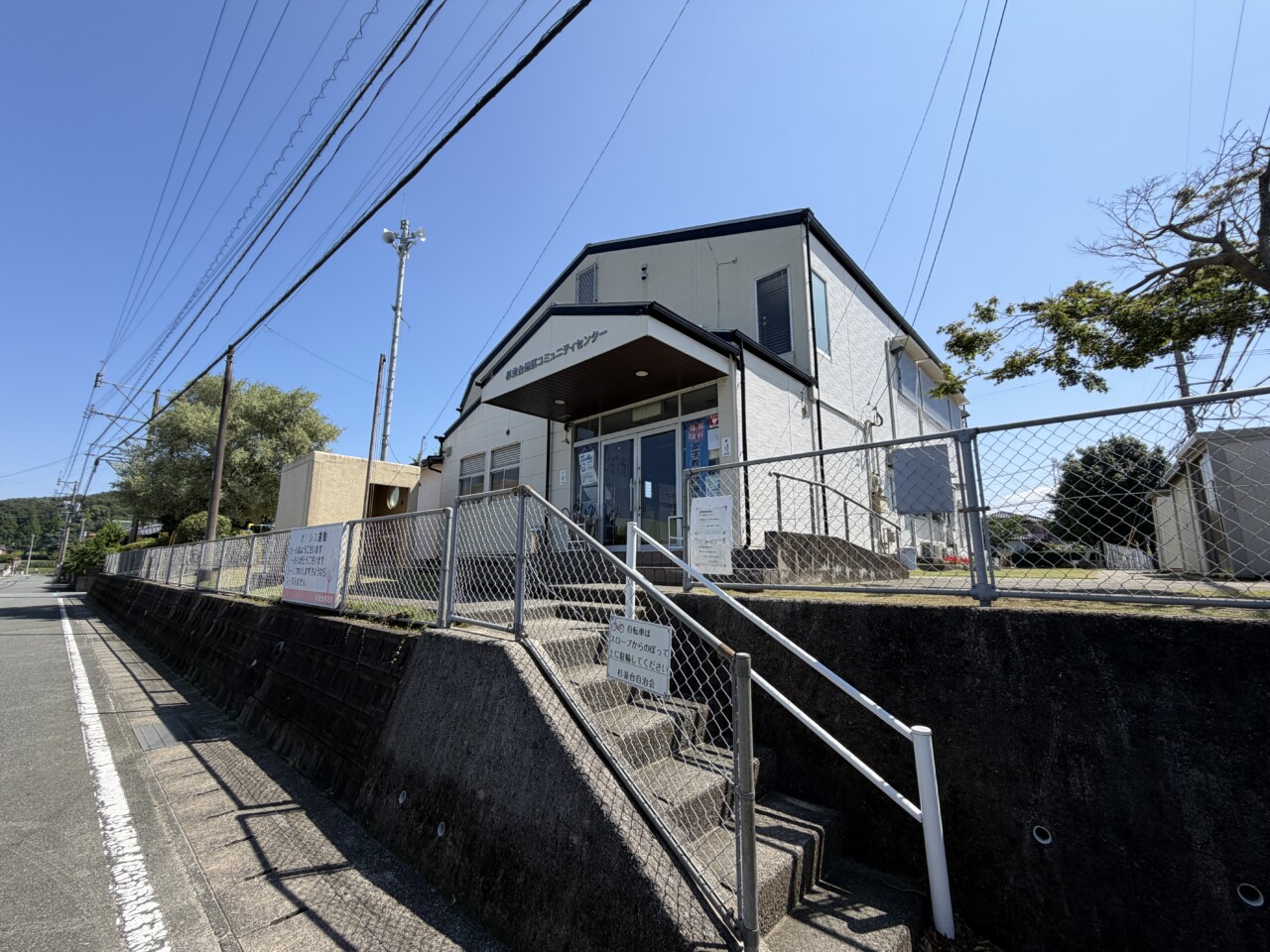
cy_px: 476
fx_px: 514
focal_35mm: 14
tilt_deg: +10.7
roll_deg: +0.2
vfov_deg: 85.7
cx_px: 635
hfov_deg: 102.1
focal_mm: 2.22
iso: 25
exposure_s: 1/770
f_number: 2.2
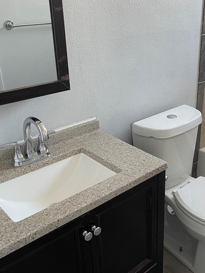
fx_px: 316
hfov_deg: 35.4
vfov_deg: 46.8
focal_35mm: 40
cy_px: 128
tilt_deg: -23.4
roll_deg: +0.5
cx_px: 144
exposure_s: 1/68
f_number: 1.6
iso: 125
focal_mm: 5.1
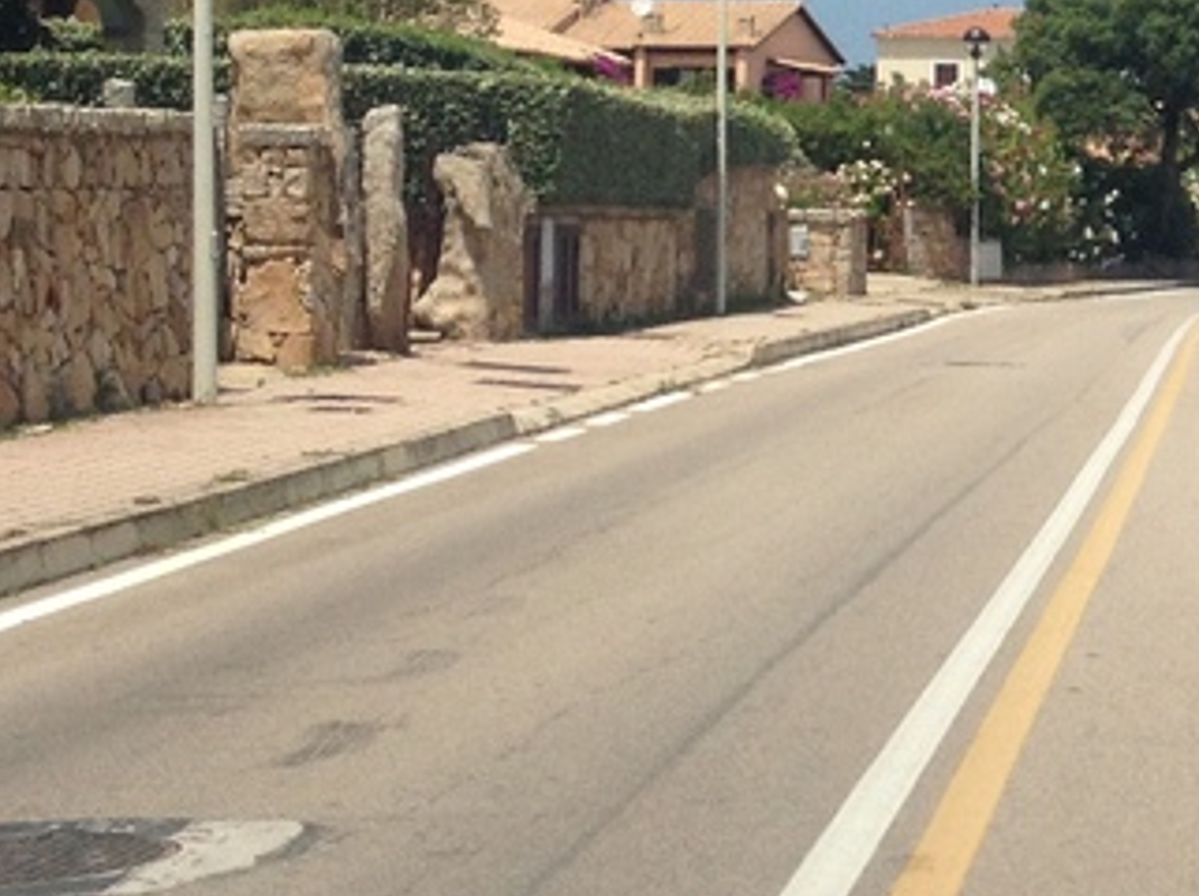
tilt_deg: -1.9
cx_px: 1446
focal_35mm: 131
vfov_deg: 11.2
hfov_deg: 14.6
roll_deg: -1.0
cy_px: 119
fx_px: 4532
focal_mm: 4.28
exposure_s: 1/2045
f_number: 2.4
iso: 50
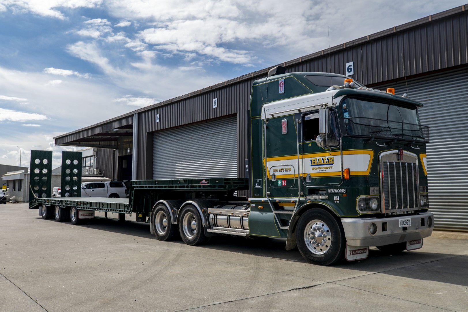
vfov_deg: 37.8
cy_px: 156
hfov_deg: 54.5
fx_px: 455
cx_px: 234
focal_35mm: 35
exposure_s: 1/320
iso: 100
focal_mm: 35
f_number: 6.3
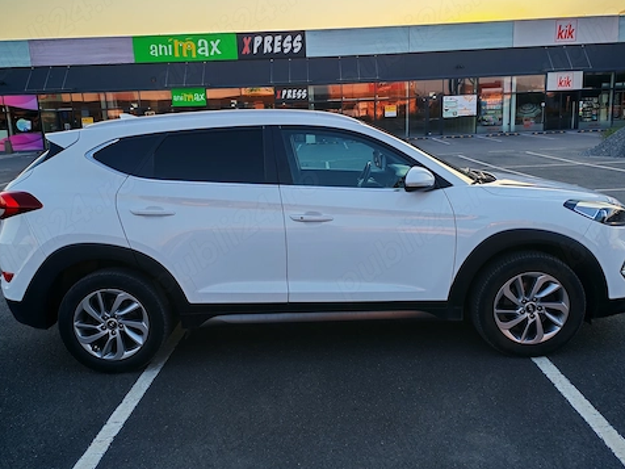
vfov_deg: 41.8
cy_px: 247
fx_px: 614
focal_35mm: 34
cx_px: 327
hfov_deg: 53.9
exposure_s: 1/190
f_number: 1.9
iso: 50
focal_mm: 6.12
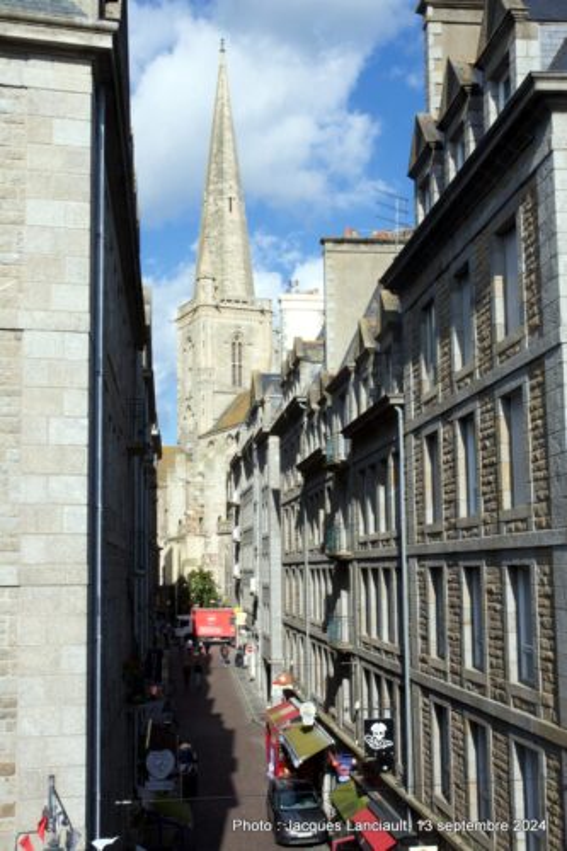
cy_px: 426
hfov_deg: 31.2
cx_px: 284
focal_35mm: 43
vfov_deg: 45.4
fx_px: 1016
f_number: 16
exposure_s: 1/100
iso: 110
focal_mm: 29
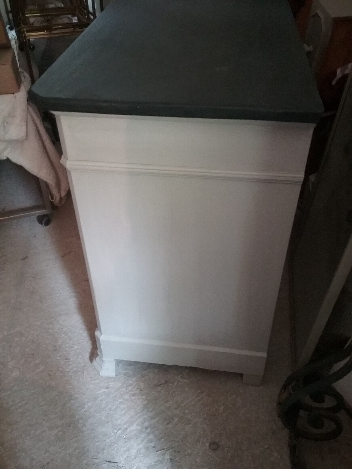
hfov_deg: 45.4
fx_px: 420
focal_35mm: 31
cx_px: 176
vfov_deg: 58.4
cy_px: 234
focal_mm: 3.3
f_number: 2.2
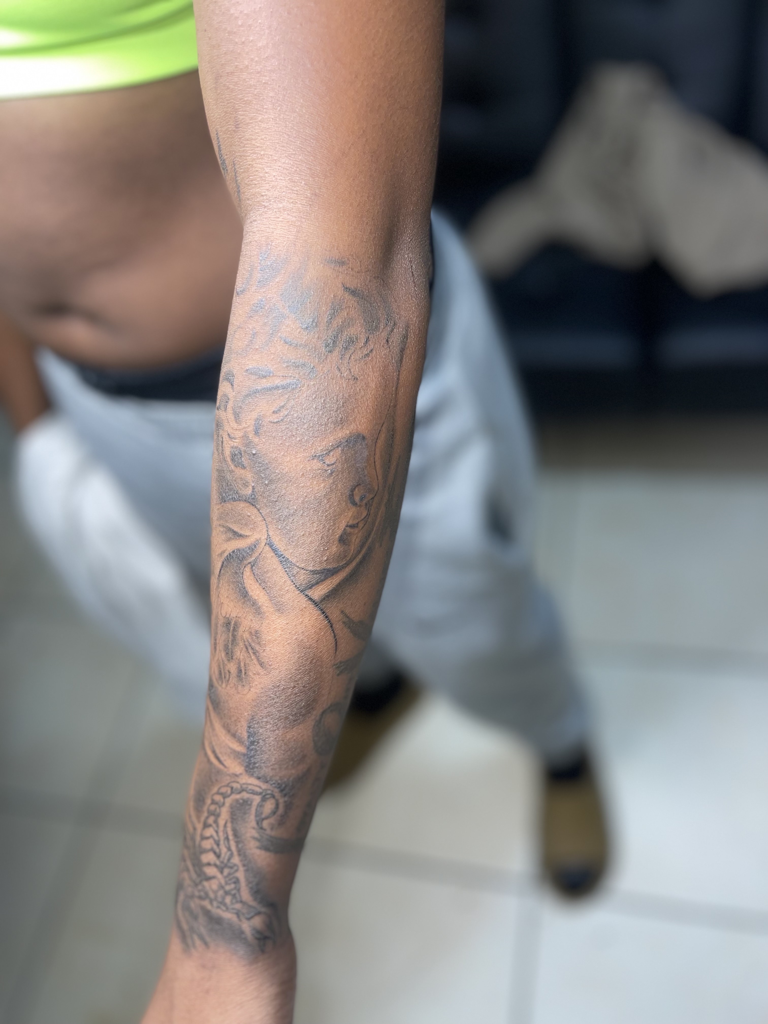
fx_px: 769
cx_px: 384
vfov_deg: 67.3
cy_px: 512
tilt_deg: -52.2
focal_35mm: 26
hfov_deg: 53.1
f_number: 1.6
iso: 40
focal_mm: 5.1
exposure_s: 1/30
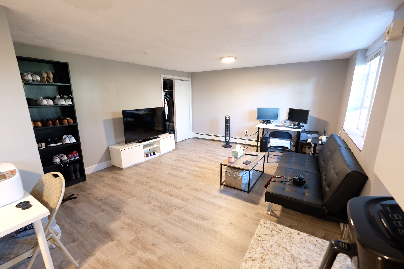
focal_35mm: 15
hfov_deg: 100.4
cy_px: 134
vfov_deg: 77.3
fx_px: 168
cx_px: 202
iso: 800
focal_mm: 10
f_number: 4
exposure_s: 1/7
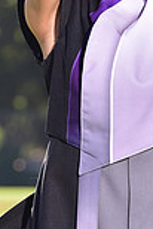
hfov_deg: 2.7
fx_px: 3237
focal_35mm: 509
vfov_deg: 4.0
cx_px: 127
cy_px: -106
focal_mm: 135
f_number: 4.5
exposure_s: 1/250
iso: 100
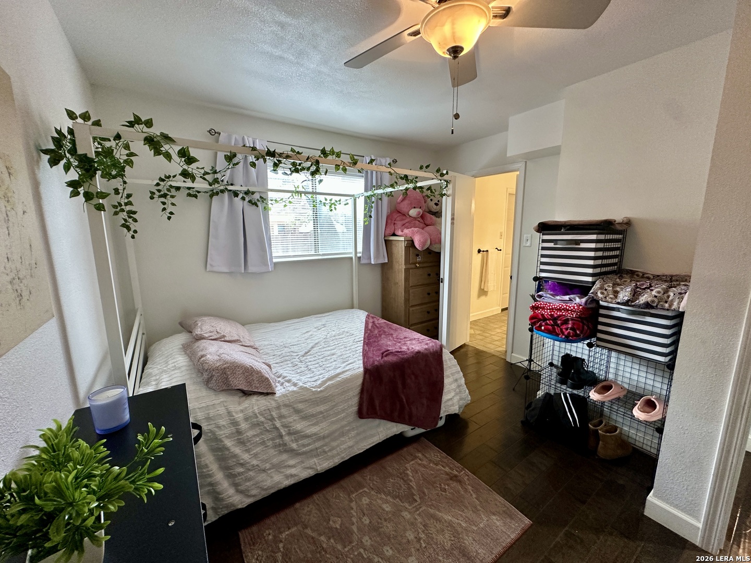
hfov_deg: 102.1
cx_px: 376
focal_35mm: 14
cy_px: 282
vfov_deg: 85.7
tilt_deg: -9.4
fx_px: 304
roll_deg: +0.5
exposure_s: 1/60
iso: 250
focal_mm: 2.22
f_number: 2.2
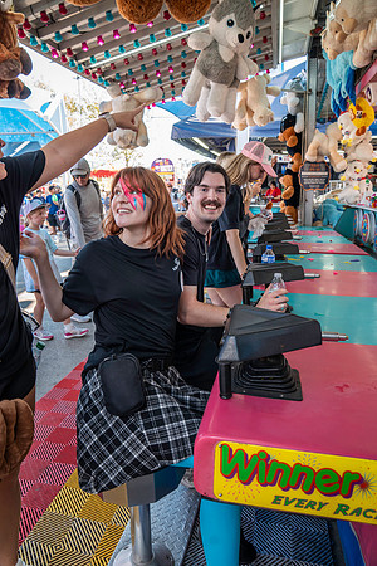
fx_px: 377
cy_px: 283
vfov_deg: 73.7
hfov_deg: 53.1
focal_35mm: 24
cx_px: 188
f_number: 4.5
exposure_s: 1/200
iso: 400
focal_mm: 24
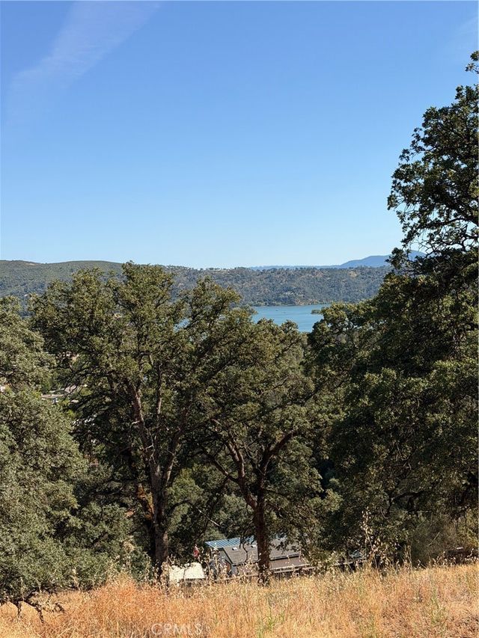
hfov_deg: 30.3
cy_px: 319
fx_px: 885
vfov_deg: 39.7
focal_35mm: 48
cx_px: 240
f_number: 1.78
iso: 64
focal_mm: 6.76
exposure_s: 1/4587
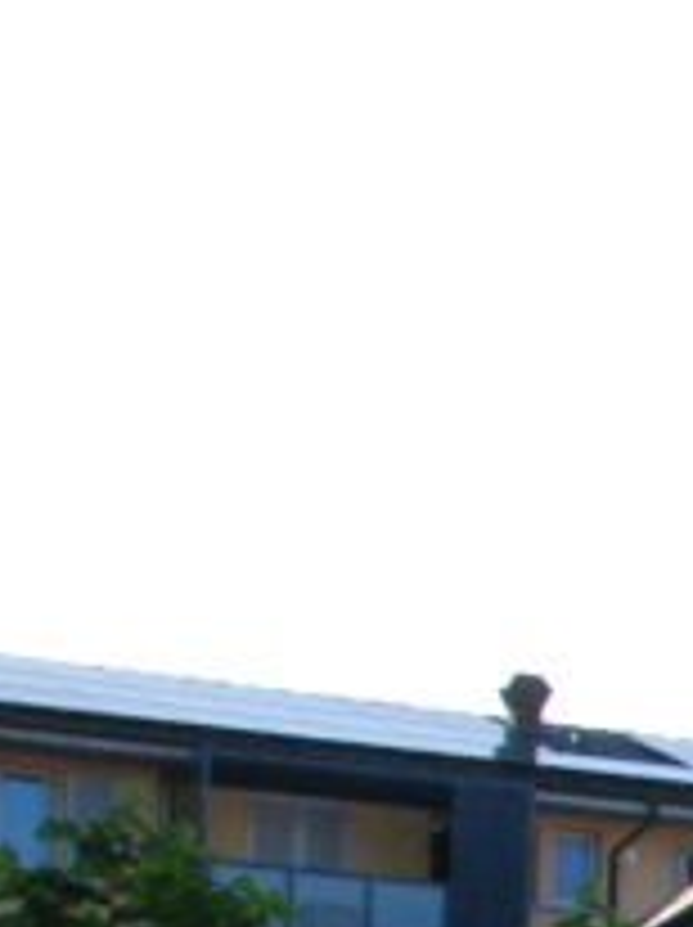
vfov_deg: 10.4
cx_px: 2156
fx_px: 5002
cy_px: 1222
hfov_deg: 7.0
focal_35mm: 187
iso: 1000
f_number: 11
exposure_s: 1/500
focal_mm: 26
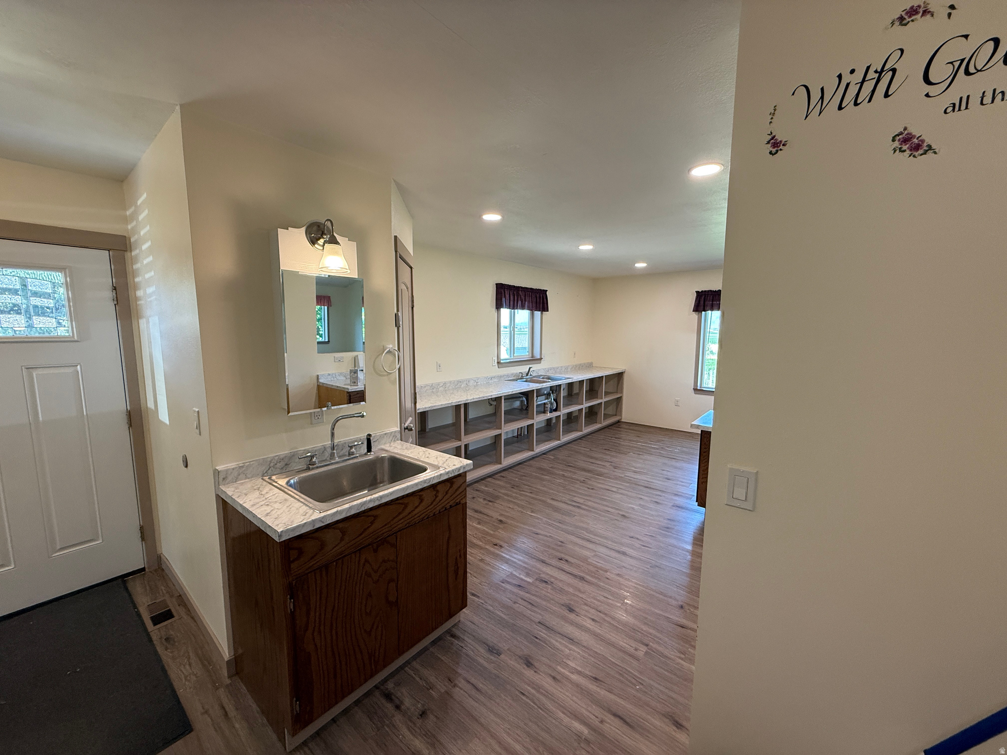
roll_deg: -1.1
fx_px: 407
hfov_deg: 102.1
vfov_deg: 85.7
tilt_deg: -6.8
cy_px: 378
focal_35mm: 14
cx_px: 504
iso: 200
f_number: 2.2
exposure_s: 1/120
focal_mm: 2.22
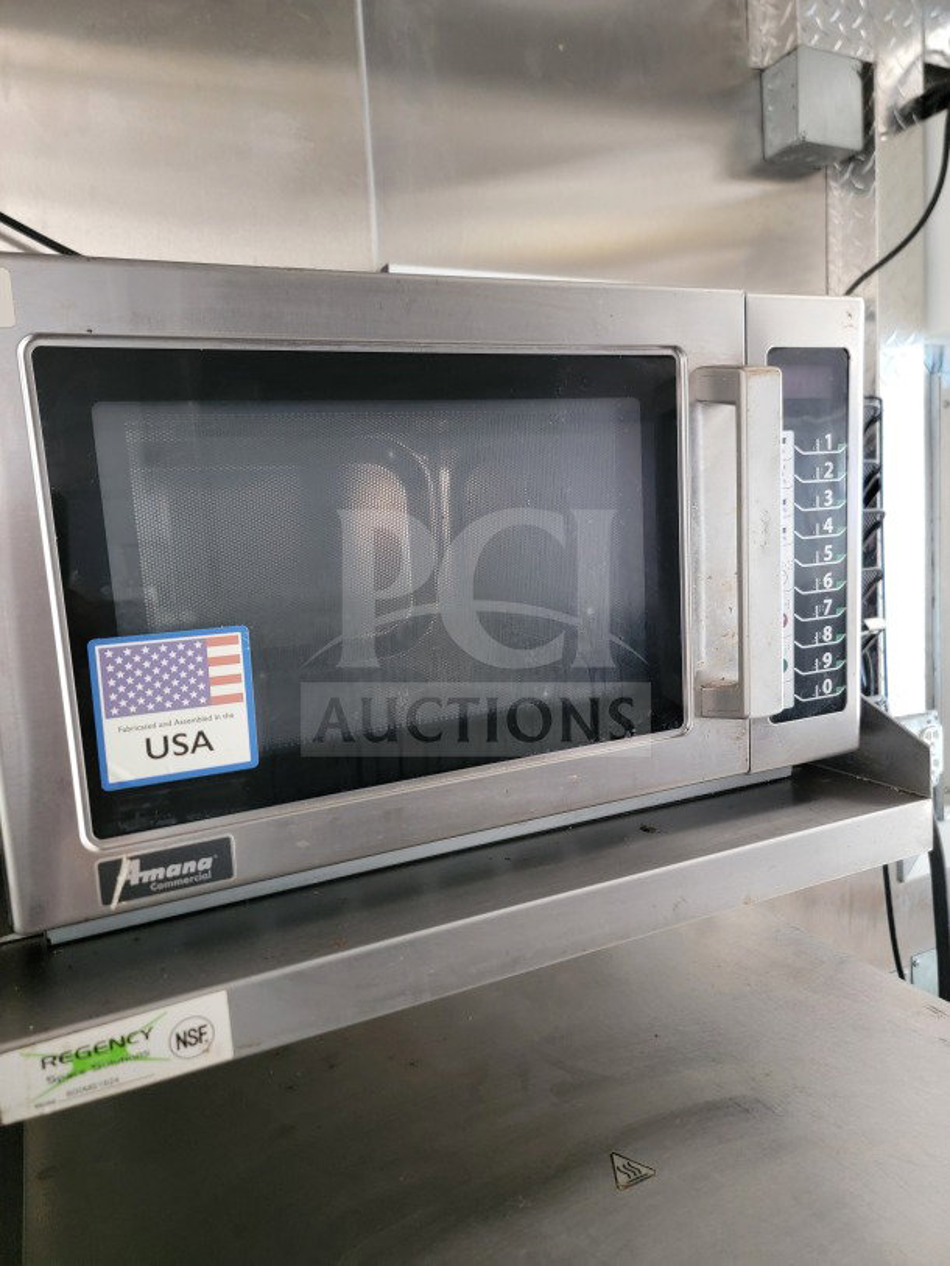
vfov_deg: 71.6
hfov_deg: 56.8
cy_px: 633
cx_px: 475
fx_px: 878
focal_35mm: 24
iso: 640
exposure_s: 1/40
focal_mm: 6.7
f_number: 1.8
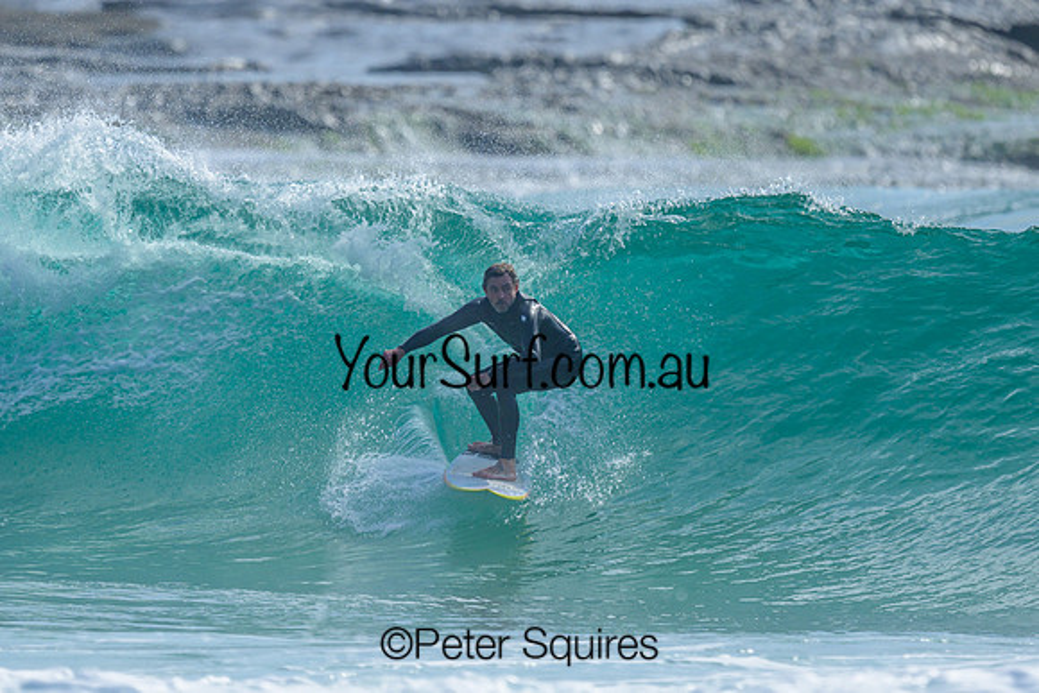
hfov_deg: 2.1
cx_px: 531
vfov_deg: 1.4
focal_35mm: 1002
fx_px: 28934
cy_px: 259
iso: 180
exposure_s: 1/2000
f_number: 6.3
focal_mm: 800
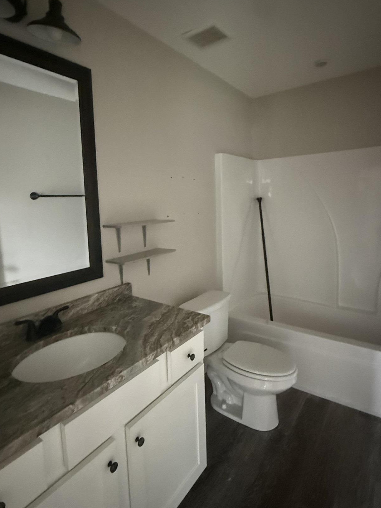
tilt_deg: -6.5
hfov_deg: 66.0
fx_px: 293
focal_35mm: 20
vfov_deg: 81.6
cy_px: 238
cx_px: 183
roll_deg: +0.6
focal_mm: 2.22
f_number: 2.2
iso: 1600
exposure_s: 1/33
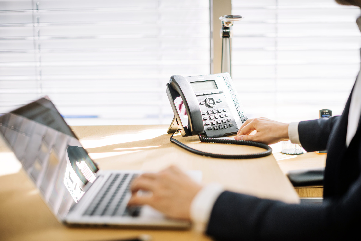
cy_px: 120
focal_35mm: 50
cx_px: 180
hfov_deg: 39.6
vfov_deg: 27.0
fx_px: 502
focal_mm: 50
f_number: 2
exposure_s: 1/320
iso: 250
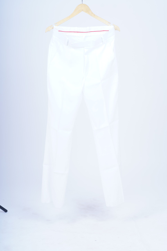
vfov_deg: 23.9
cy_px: 126
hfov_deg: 16.1
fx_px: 591
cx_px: 84
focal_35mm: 85
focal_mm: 85
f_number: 6.3
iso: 100
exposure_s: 1/160
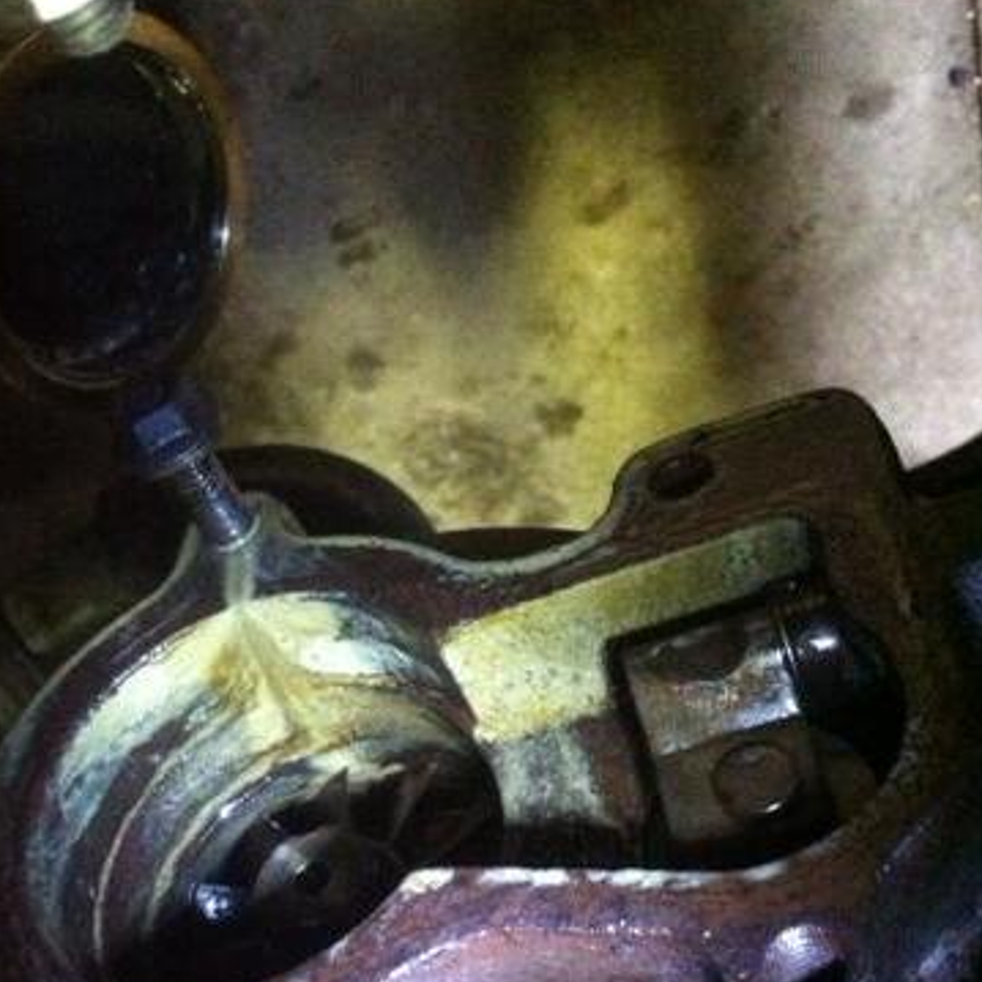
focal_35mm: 55
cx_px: 369
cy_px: 752
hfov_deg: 31.0
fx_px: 1765
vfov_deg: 30.5
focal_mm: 3.9
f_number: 2.8
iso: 1000
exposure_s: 1/15
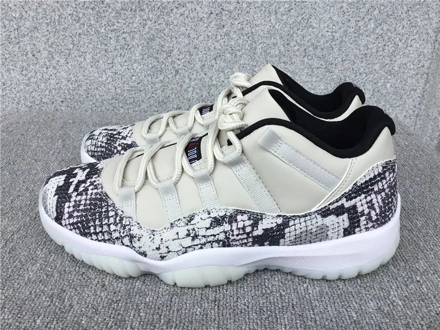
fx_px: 394
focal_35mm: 31
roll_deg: -1.2
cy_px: 165
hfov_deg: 58.4
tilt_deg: -25.3
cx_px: 220
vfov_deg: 45.4
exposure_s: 1/362
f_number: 2.4
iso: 25
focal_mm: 3.3
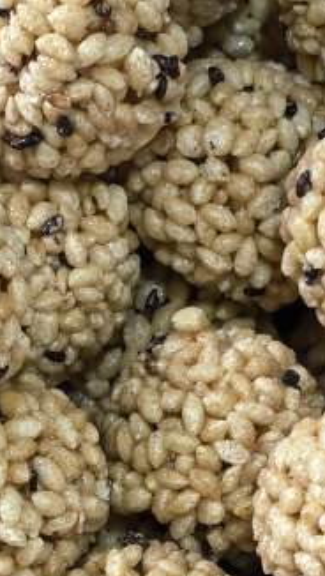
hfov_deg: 7.1
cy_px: 517
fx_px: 2613
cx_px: 364
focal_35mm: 171
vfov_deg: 12.5
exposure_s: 1/50
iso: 200
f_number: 2
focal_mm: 5.75
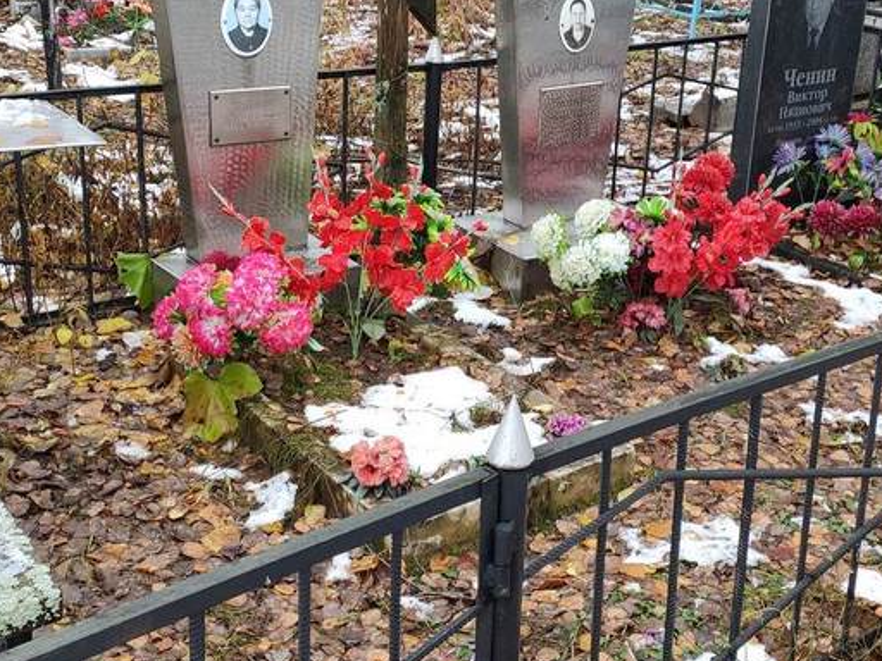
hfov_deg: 36.5
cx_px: 572
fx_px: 1325
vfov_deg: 27.9
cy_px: 243
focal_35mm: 52
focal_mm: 4.77
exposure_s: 1/100
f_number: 1.75
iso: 142
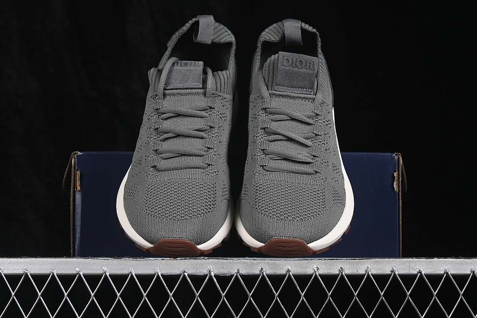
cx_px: 238
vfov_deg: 18.2
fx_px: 994
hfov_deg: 27.0
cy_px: 159
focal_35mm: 75
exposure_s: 1/80
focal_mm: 50
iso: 160
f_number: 7.1
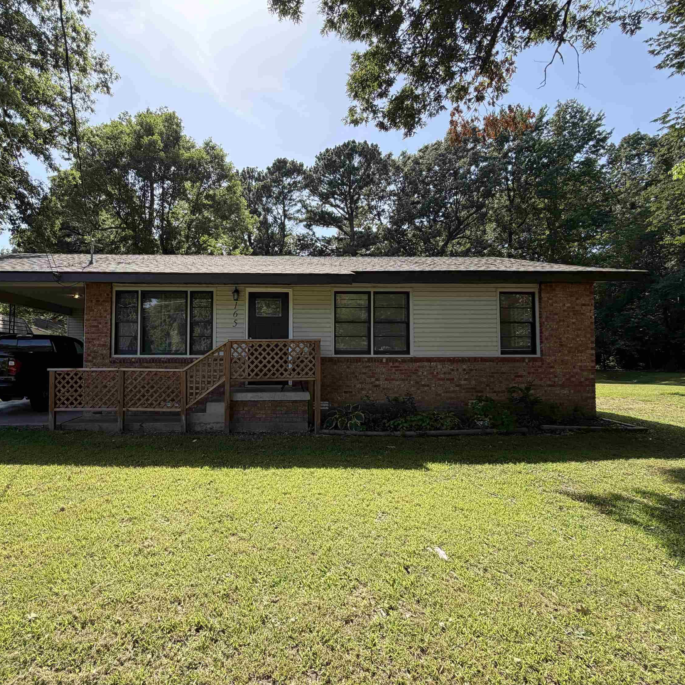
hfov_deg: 82.8
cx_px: 268
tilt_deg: +2.0
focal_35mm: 17
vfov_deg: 84.0
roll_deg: +0.2
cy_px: 342
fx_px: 381
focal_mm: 2.22
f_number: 2.2
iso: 50
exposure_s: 1/502
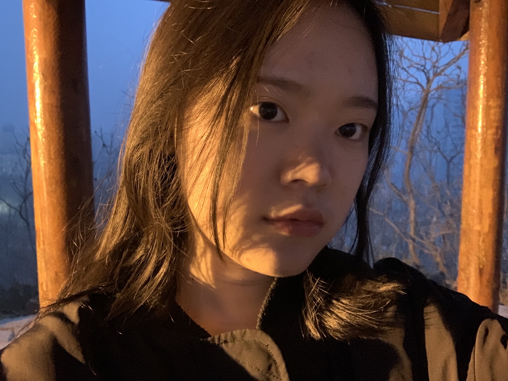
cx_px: 254
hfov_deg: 56.8
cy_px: 190
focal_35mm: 32
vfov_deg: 44.2
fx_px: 470
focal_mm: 2.87
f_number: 2.2
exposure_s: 1/17
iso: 1000
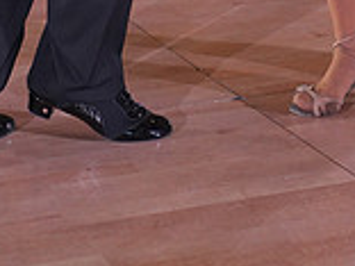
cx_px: 324
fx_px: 1836
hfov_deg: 11.0
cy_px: -348
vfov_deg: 7.8
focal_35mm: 179
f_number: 4
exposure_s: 1/400
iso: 1600
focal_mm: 50
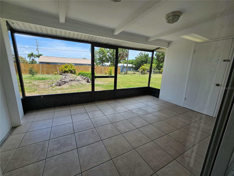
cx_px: 117
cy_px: 88
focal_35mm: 13
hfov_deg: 106.2
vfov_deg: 89.9
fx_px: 88
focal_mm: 2.2
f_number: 2.2
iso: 50
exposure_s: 1/497
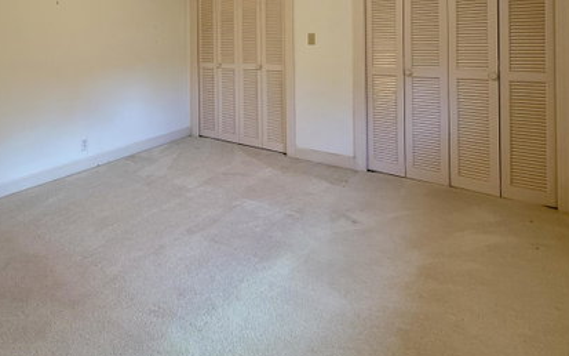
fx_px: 357
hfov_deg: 74.7
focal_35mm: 23
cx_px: 188
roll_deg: +0.6
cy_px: 44
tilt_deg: +0.1
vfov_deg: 48.2
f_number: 2.2
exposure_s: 1/120
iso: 320
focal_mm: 2.22
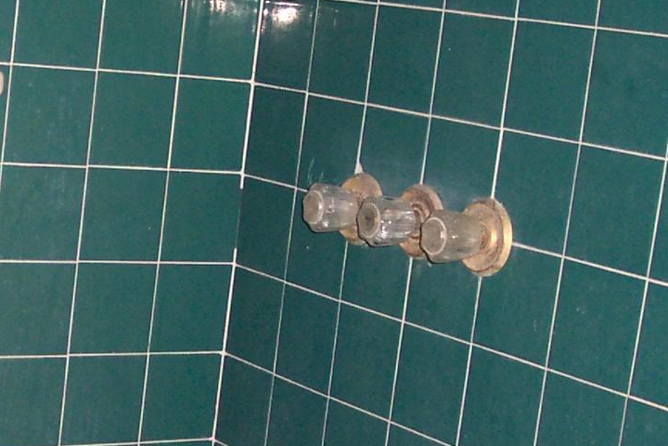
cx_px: 164
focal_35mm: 95
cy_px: 297
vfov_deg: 14.4
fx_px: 1763
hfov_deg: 21.3
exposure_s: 1/30
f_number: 2.8
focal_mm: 8
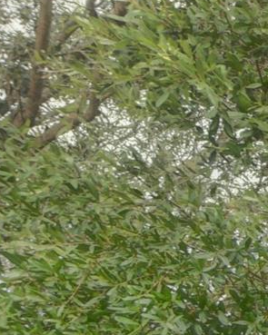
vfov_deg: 19.9
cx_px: 820
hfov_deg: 11.2
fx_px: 774
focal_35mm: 78
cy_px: 547
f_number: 8
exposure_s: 1/640
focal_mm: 10
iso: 1000
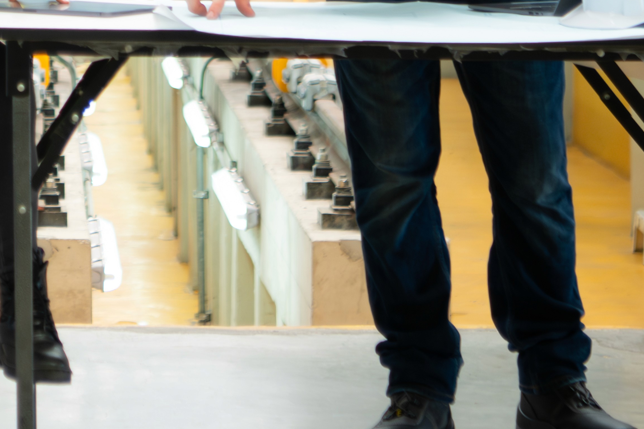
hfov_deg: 10.4
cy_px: -130
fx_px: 3488
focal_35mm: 195
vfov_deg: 7.0
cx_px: -164
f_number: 2.8
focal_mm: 55
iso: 320
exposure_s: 1/160
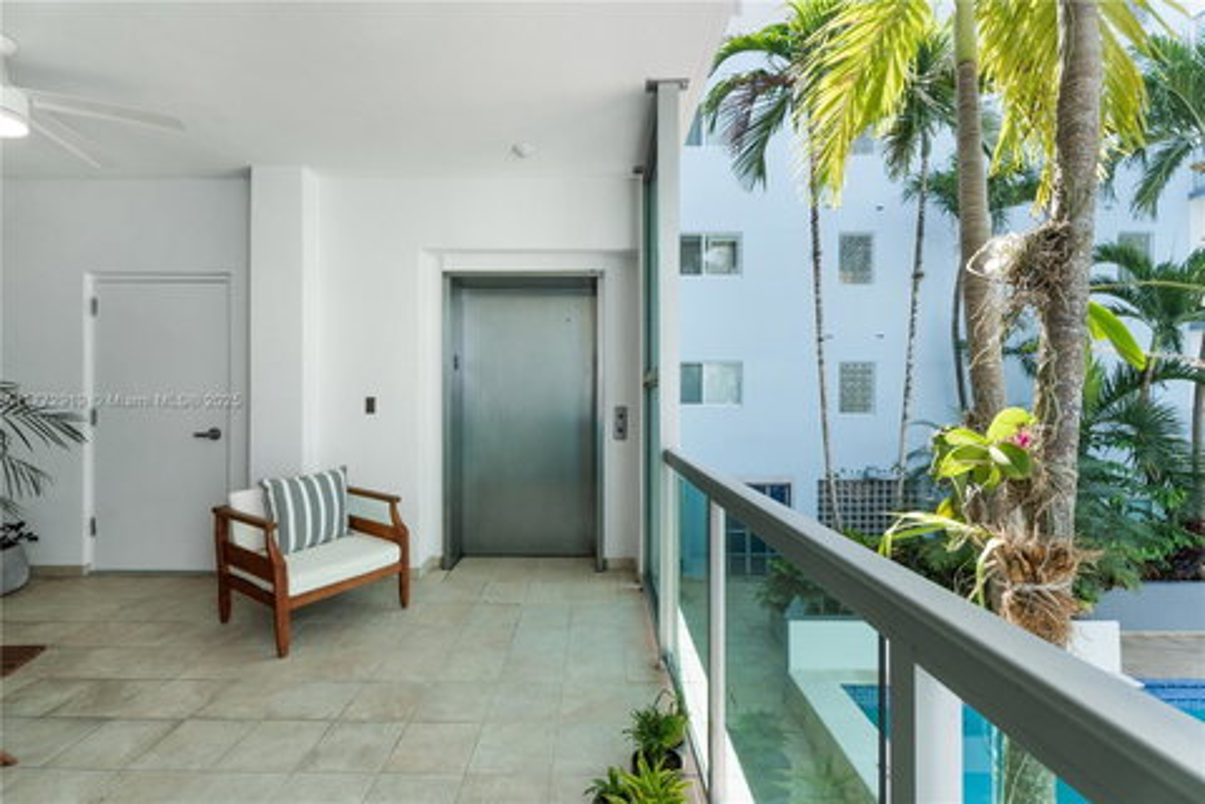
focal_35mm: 16
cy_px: 402
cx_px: 602
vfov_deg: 73.7
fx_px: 536
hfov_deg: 96.7
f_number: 11
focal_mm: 16
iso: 100
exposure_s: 1/25
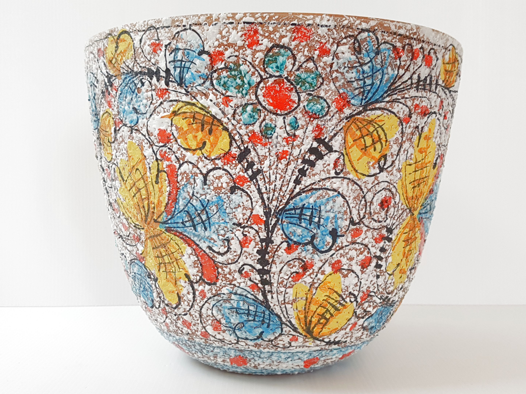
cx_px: 263
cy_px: 197
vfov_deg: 53.1
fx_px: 395
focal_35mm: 26
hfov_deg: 67.3
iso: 100
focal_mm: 4.2
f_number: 1.7
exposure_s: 1/100
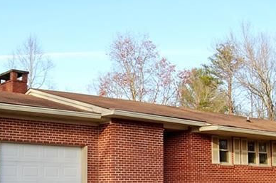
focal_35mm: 59
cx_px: 110
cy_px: 142
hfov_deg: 33.7
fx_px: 454
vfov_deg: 22.5
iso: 200
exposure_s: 1/250
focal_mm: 15
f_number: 8
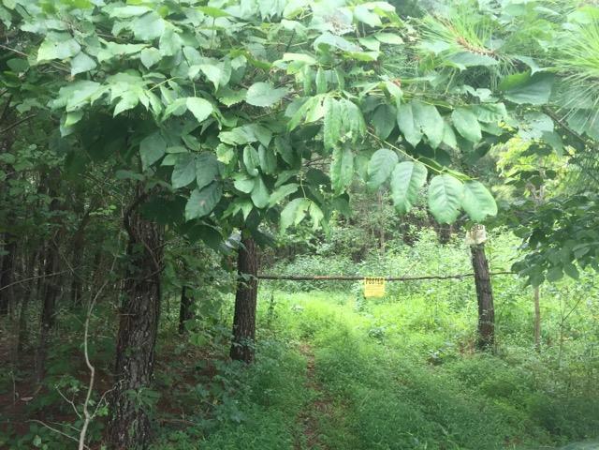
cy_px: 225
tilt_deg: +4.9
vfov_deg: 48.2
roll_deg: +0.3
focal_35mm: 29
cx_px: 300
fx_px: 502
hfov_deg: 61.7
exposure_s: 1/40
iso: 32
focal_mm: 4.15
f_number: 2.2
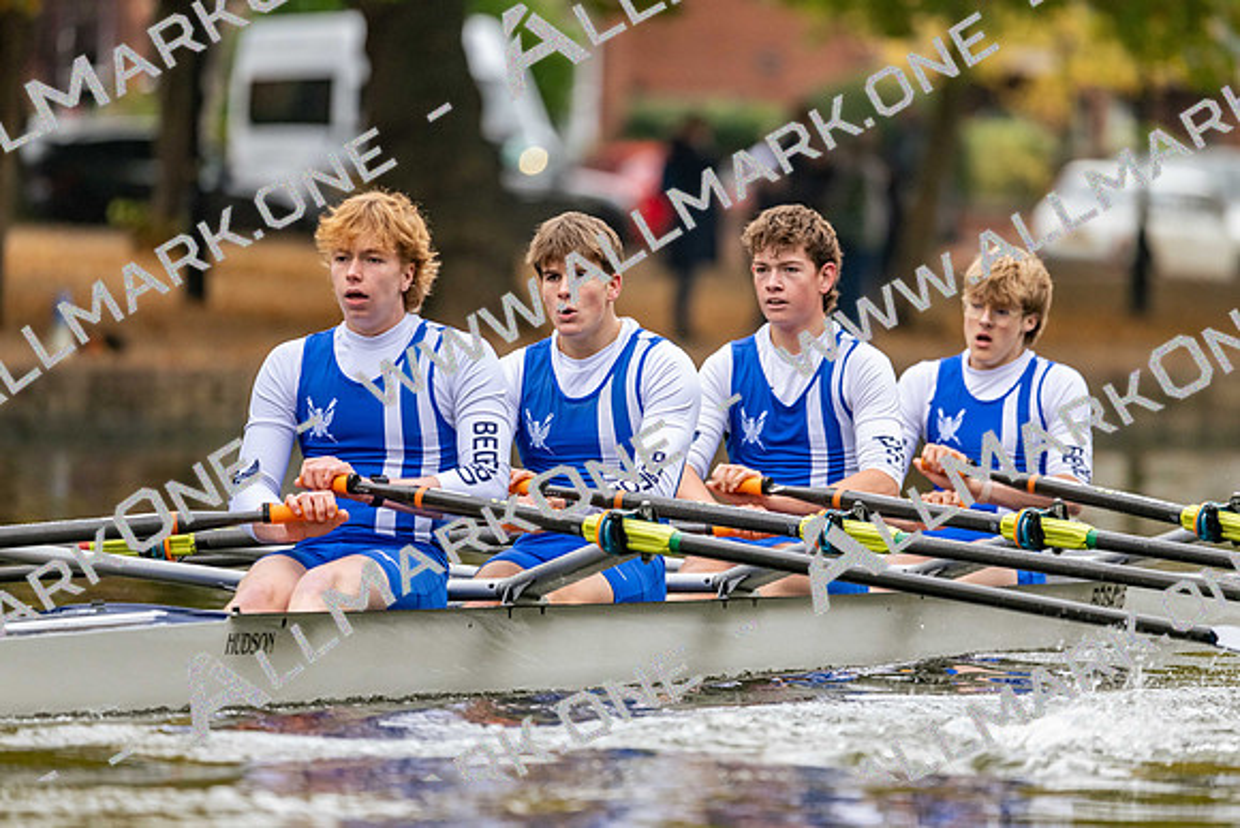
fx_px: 13780
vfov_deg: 3.4
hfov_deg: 5.2
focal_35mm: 400
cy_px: 414
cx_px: 620
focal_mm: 400
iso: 2500
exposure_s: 1/2000
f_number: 4.5
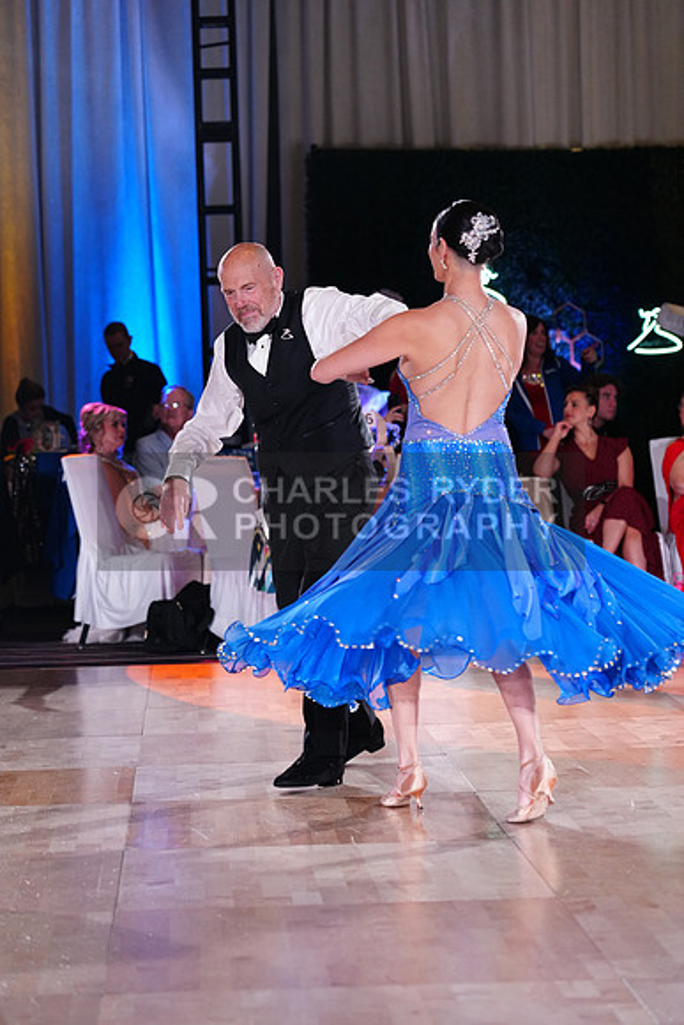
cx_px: 342
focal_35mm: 105
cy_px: 512
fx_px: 2990
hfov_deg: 13.0
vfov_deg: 19.5
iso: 2500
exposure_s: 1/320
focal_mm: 105
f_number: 4
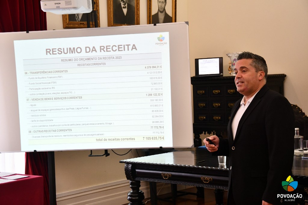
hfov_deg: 28.1
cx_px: 154
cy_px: 102
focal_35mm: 72
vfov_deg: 18.9
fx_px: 616
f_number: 4.8
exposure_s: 1/125
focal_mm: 48
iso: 1400
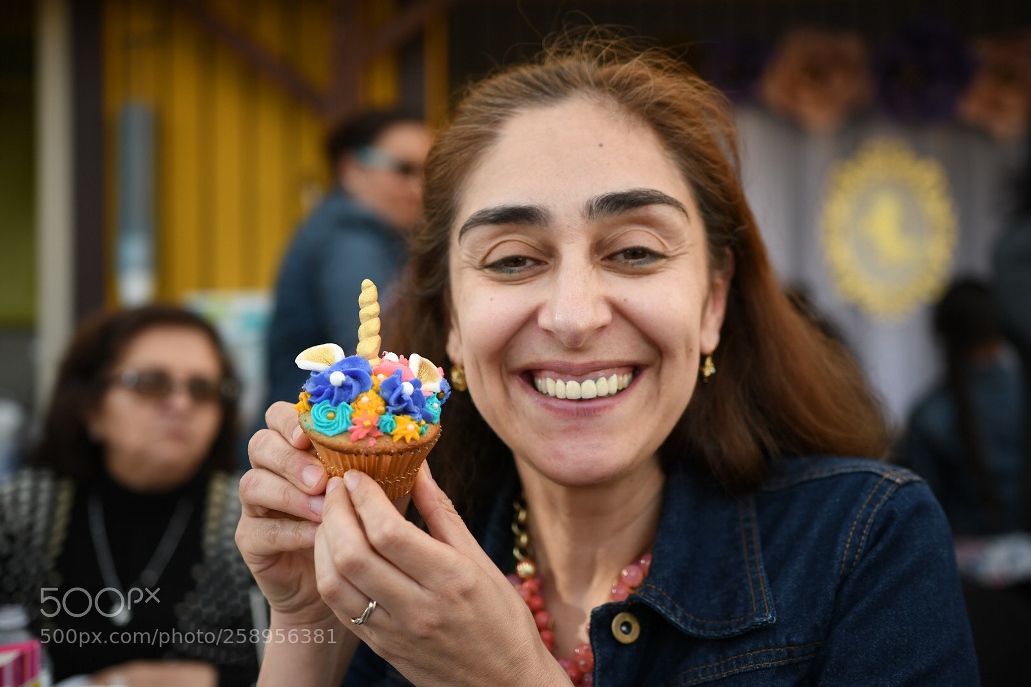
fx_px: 1332
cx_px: 516
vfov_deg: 28.9
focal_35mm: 46
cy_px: 344
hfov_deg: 42.3
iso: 100
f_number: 1.8
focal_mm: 31
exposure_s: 1/400
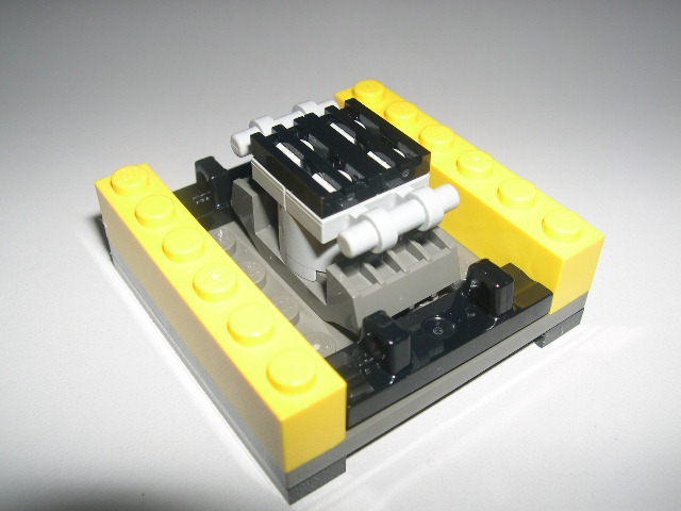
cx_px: 340
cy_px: 256
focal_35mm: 38
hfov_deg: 49.0
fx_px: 748
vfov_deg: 37.7
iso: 100
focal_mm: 8
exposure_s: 1/60
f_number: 7.6
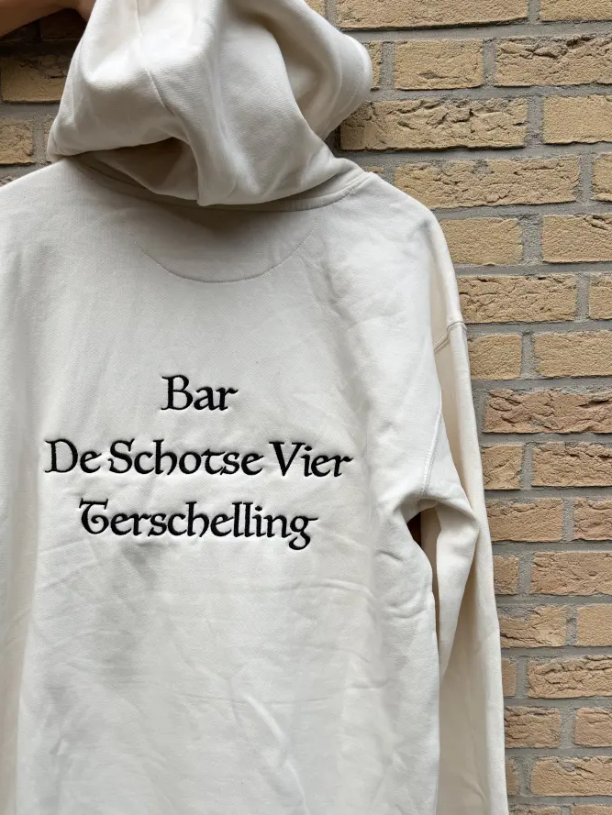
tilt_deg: -7.8
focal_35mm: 36
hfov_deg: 39.3
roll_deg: +1.6
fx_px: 848
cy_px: 481
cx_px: 218
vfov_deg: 51.1
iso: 80
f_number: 1.78
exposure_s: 1/4673
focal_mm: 6.76
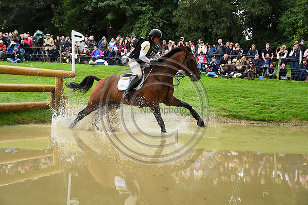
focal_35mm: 46
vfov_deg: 29.2
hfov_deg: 42.8
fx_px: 393
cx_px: 154
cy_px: 102
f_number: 4.2
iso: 2000
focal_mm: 46
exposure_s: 1/1600
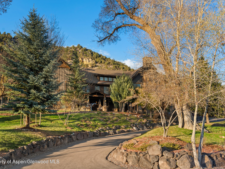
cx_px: 99
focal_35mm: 38
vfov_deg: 37.7
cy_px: 84
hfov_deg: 48.9
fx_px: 247
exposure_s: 1/100
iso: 250
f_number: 7.1
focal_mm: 35
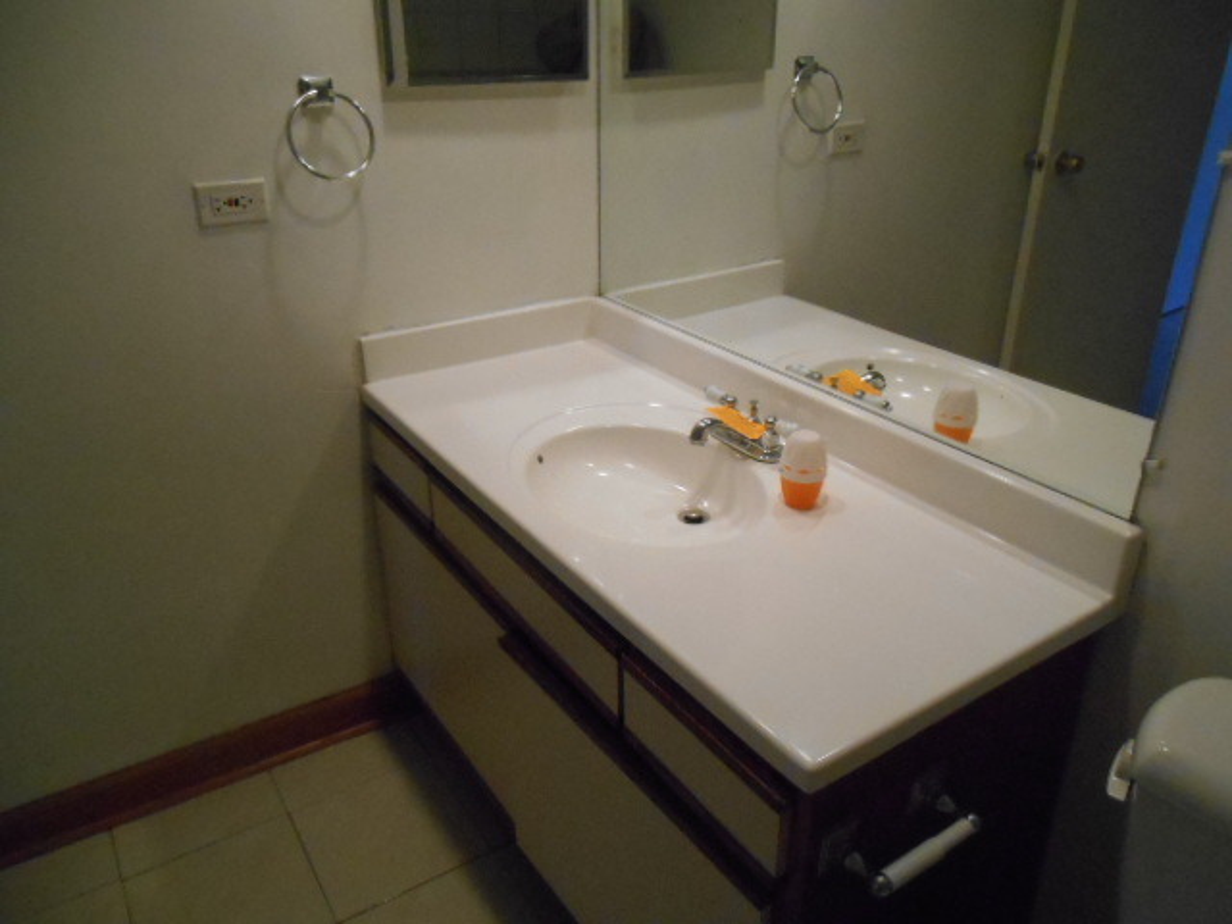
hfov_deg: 67.3
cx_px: 616
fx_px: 925
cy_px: 462
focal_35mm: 26
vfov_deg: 53.1
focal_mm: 4.7
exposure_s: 1/250
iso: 800
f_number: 3.4
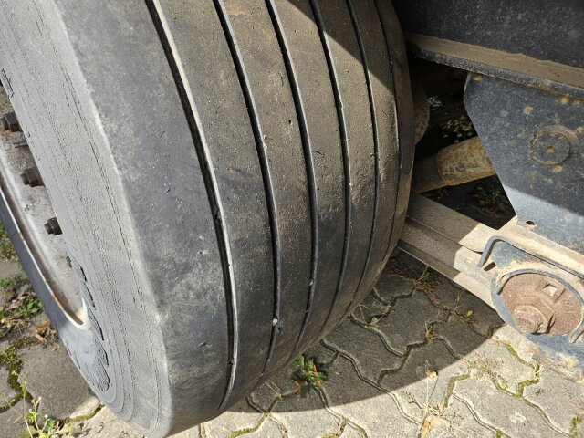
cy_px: 219
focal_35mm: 23
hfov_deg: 73.9
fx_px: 388
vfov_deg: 58.9
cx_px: 292
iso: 25
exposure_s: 1/210
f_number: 1.8
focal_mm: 5.4
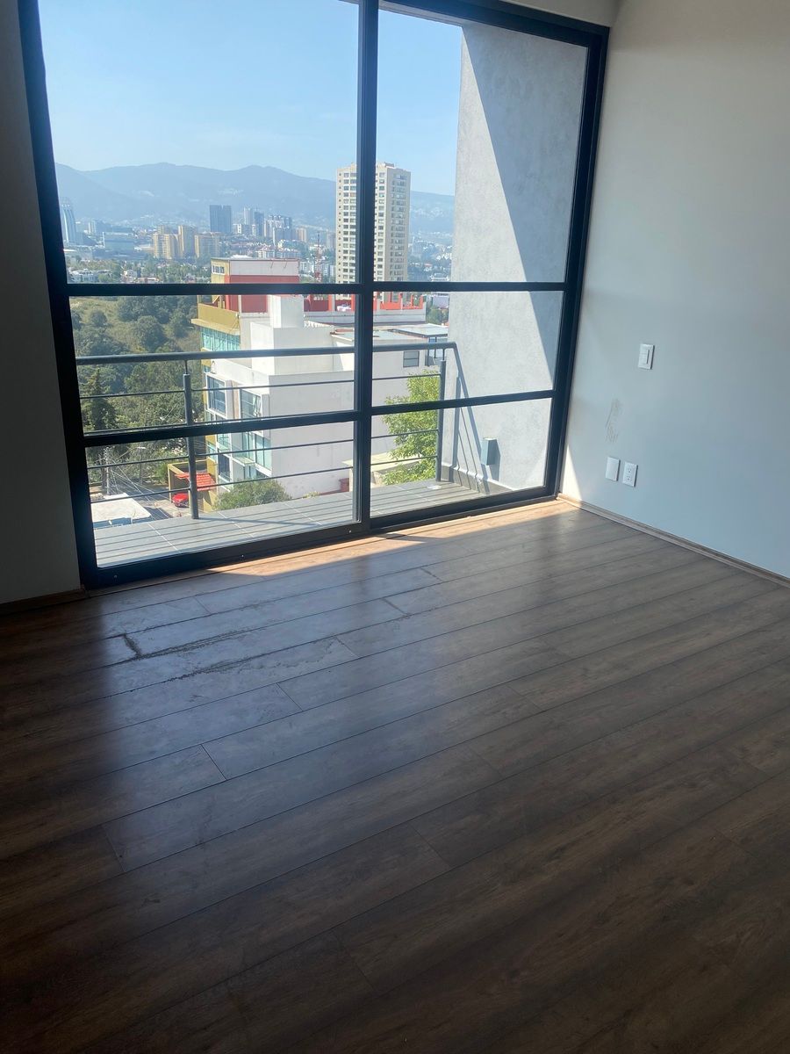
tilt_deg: -19.7
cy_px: 527
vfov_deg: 67.3
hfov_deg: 53.1
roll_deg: -1.6
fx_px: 791
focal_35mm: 26
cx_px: 395
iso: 32
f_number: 1.8
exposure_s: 1/1258
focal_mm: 4.25
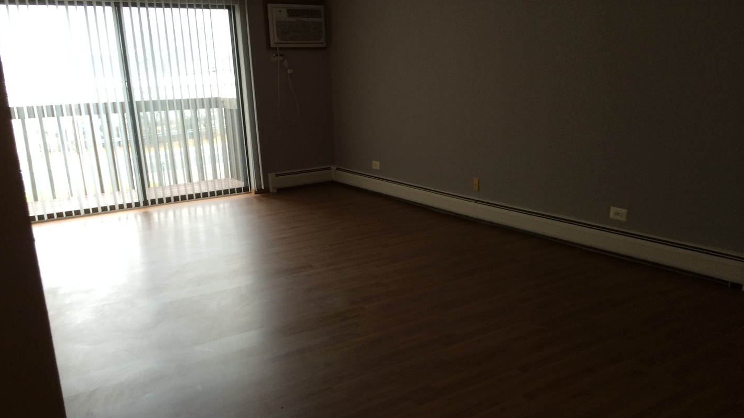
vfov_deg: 35.5
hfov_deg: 59.5
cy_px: 254
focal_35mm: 33
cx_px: 373
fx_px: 651
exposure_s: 1/40
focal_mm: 4.12
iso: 40
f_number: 2.2
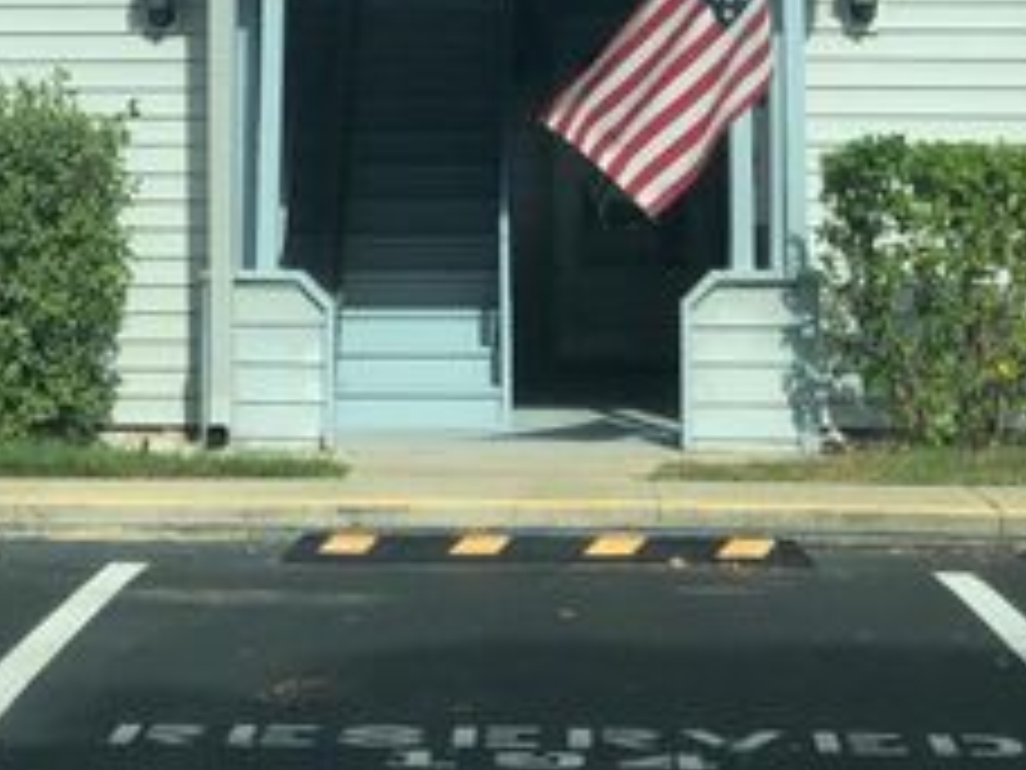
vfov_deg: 9.7
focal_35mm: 152
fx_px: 4505
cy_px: -34
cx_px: 238
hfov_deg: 12.9
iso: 16
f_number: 2.4
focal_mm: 6
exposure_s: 1/1567
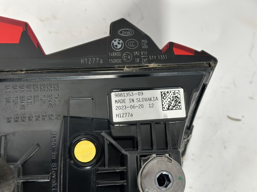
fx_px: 356
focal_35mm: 48
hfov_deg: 39.7
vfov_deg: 30.2
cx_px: 128
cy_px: 96
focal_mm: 6.86
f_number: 1.78
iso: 125
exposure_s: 1/50
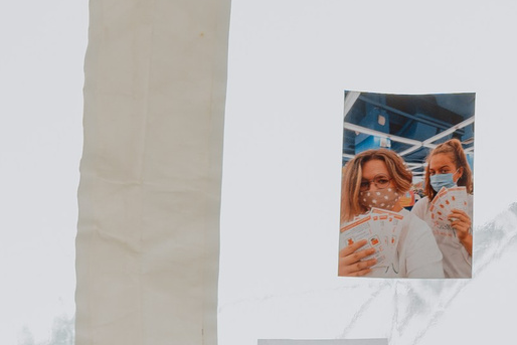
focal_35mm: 209
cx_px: 1118
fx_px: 3002
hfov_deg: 9.1
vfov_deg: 6.4
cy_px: 688
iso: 400
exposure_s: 1/250
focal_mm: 42
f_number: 3.2
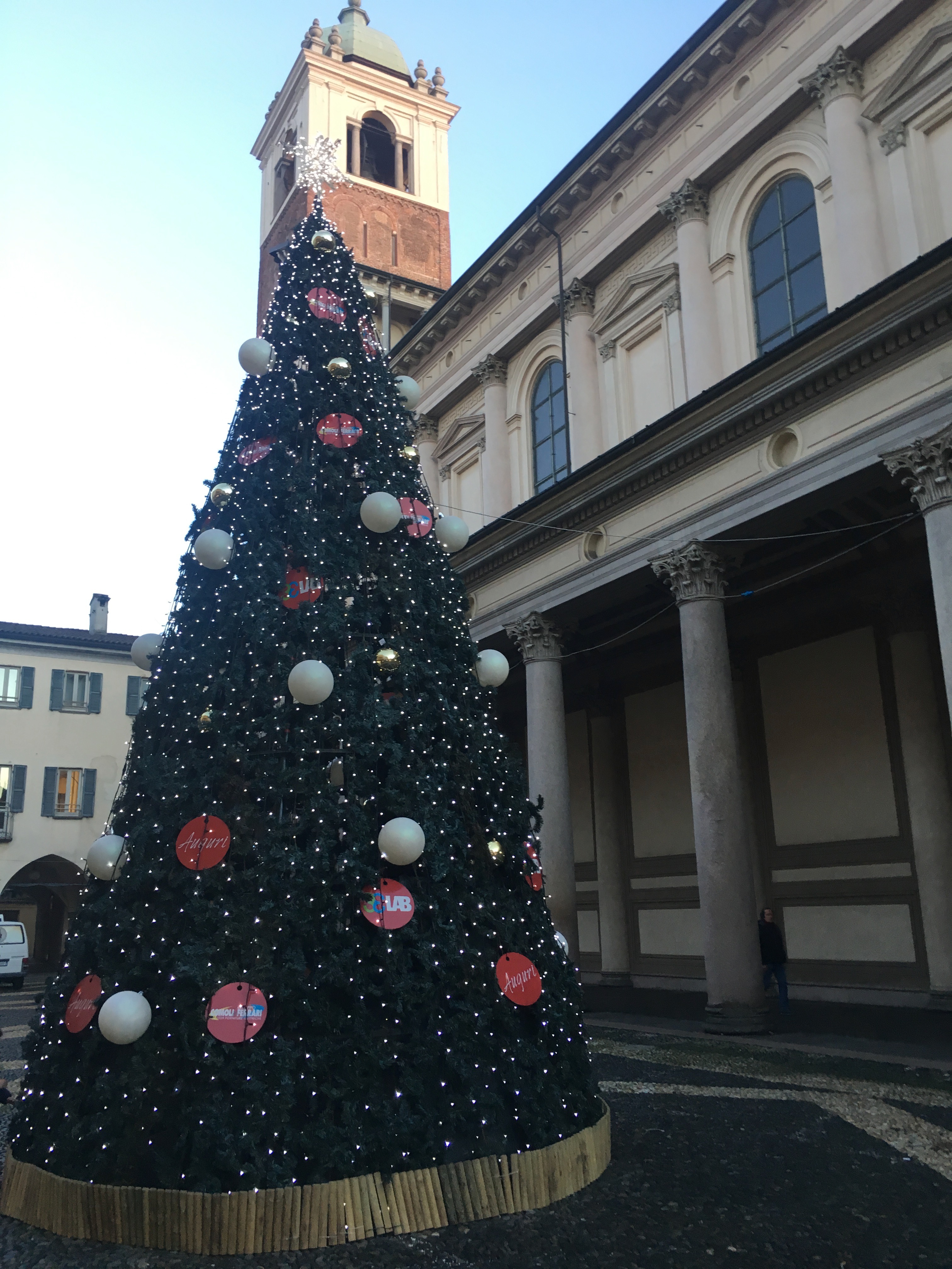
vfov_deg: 61.7
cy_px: 634
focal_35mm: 29
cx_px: 476
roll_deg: +2.3
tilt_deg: +14.8
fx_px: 1063
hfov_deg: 48.2
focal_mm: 4.15
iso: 64
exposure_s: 1/33
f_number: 2.2
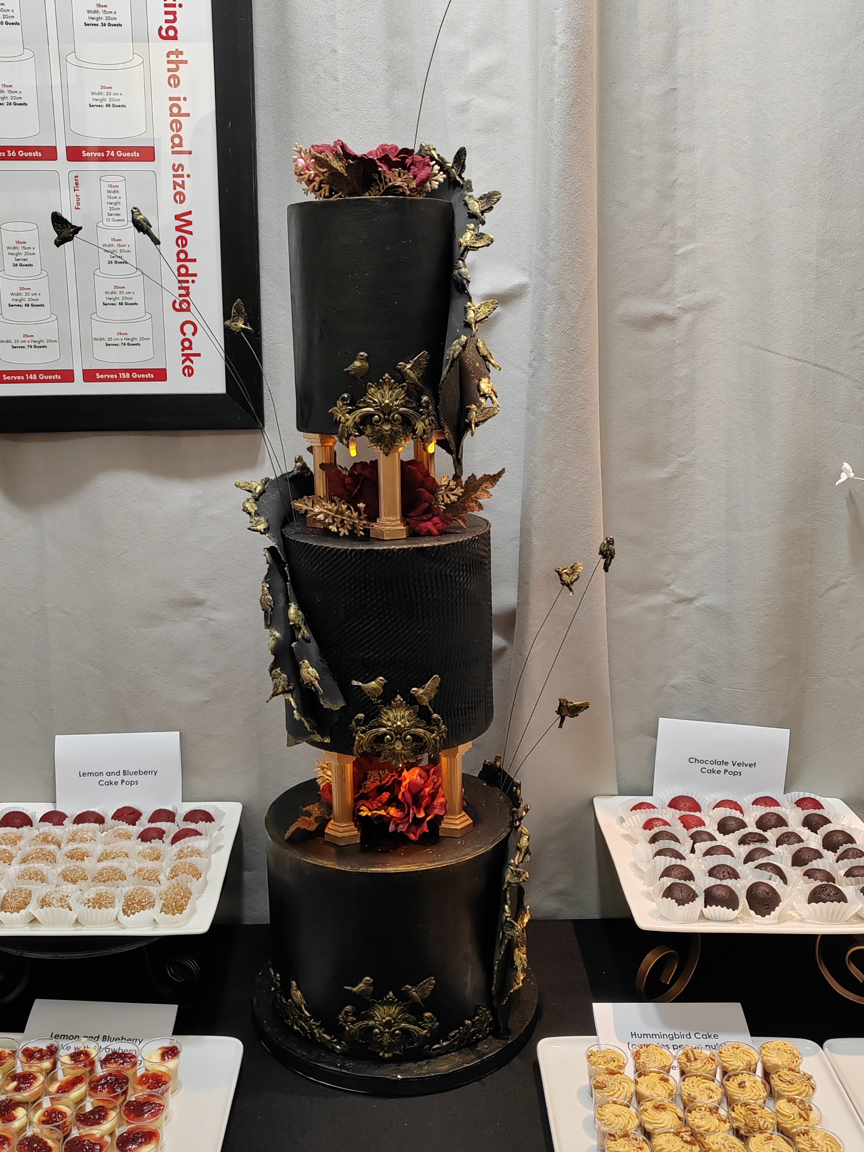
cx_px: 371
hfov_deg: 40.6
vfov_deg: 52.6
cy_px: 581
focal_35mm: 35
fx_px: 1165
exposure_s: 1/100
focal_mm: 5.52
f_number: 1.9
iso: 320
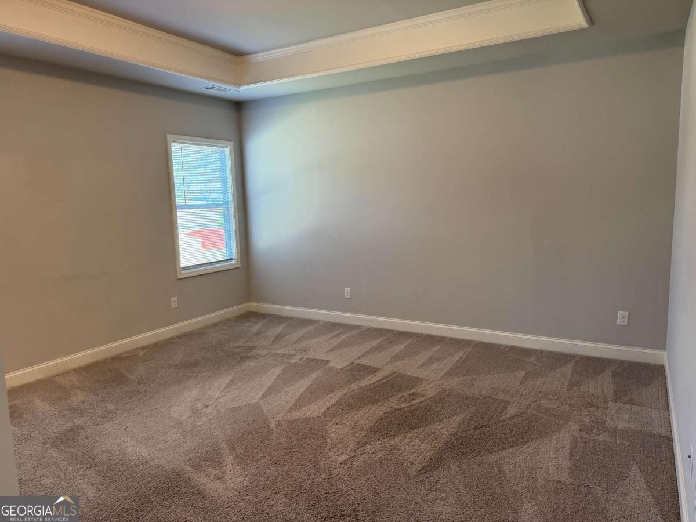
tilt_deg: -8.9
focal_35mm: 24
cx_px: 348
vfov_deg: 56.8
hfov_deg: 71.6
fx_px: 483
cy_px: 261
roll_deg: +1.0
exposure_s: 1/60
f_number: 1.78
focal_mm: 6.76
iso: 125
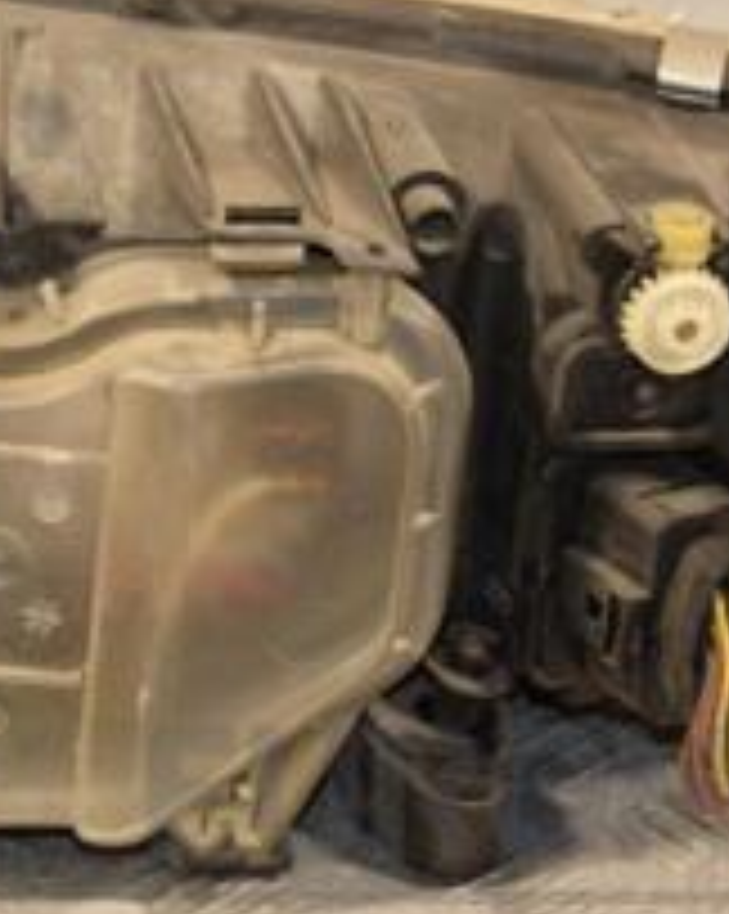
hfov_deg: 7.7
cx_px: 63
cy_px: 194
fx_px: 5402
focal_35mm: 200
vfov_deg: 9.6
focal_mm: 48
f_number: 4.8
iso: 800
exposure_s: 1/125
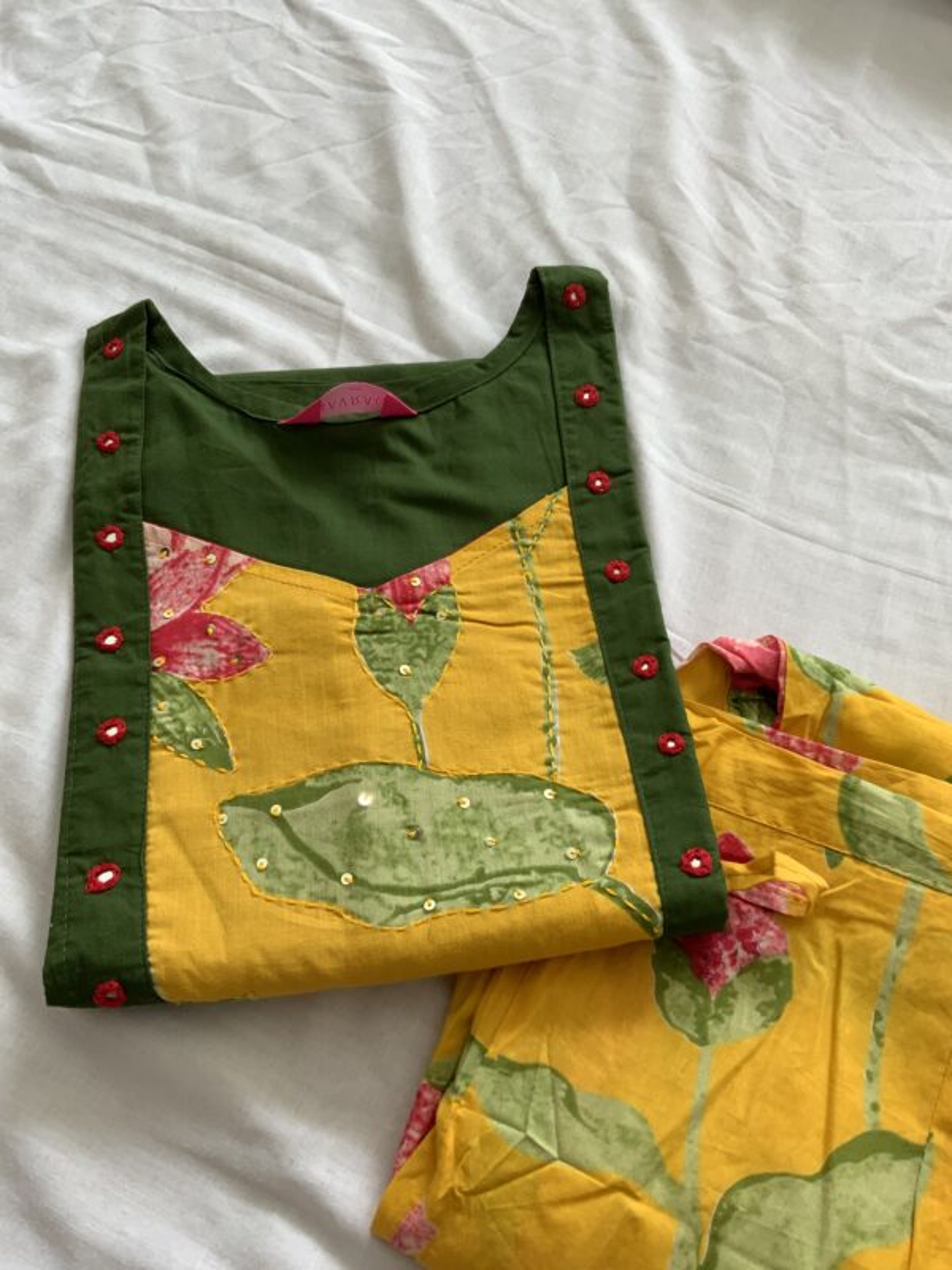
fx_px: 1063
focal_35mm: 29
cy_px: 635
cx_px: 476
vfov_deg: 61.7
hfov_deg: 48.2
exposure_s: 1/133
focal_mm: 3
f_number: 1.8
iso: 16
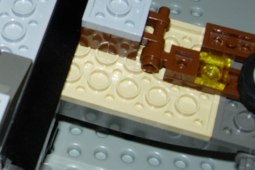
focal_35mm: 99
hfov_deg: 19.8
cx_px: -16
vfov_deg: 13.7
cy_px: 19
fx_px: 701
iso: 79
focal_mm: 7.8
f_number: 4.8
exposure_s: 1/64
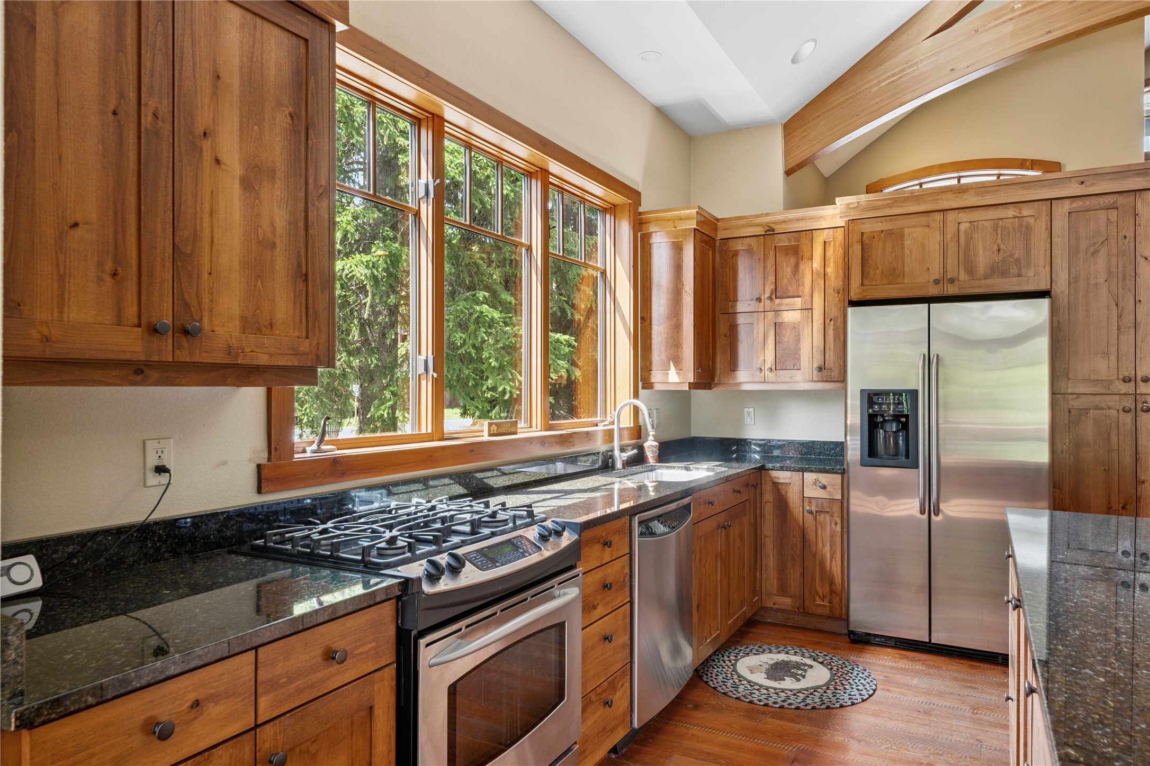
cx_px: 575
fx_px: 767
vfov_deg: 53.1
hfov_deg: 73.7
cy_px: 383
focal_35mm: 24
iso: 320
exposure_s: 1/5
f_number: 9
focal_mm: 24
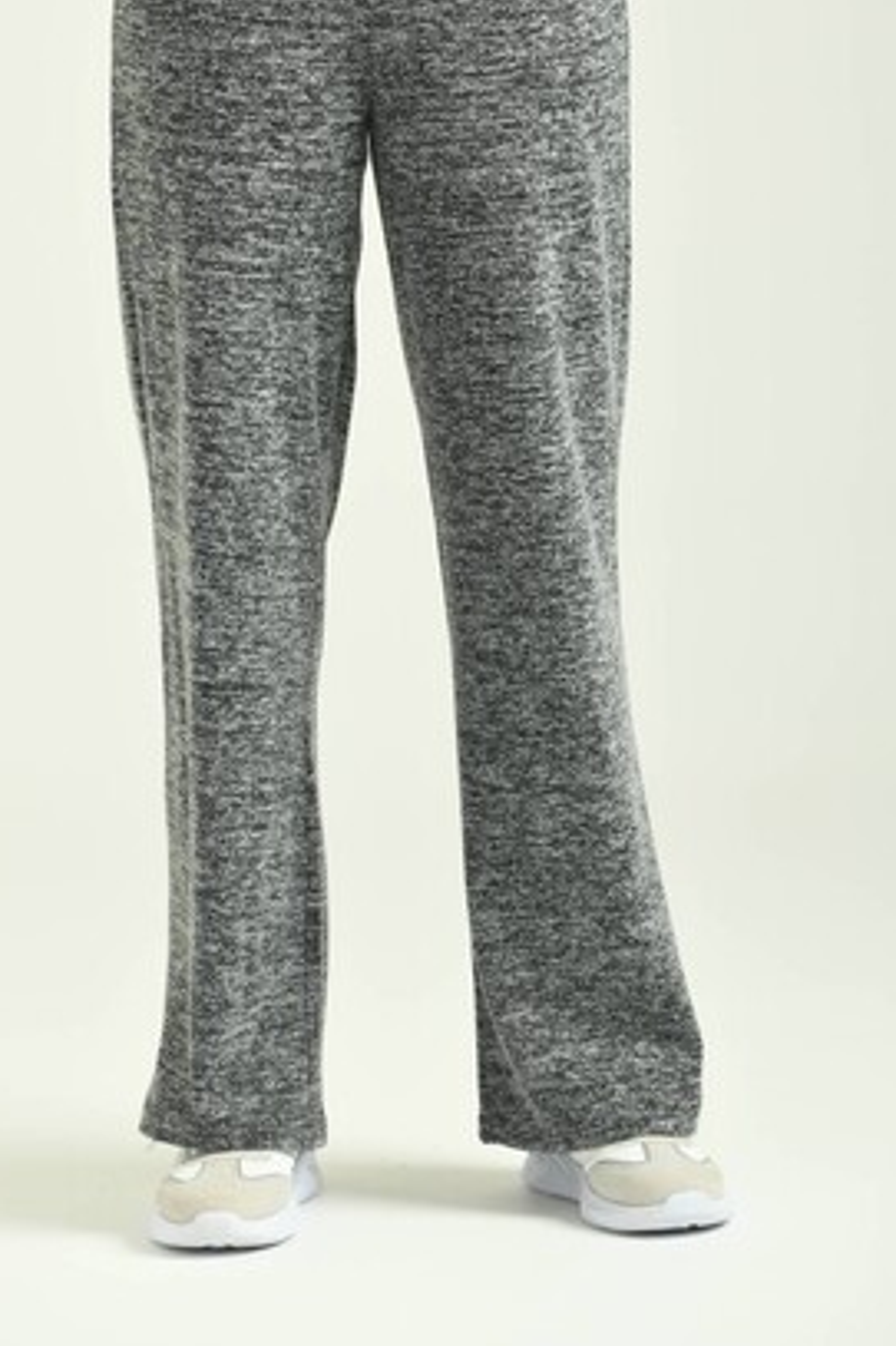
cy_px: 503
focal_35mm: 166
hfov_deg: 8.3
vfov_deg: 12.4
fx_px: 6202
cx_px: 393
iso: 125
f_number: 5.6
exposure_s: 1/160
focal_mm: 125
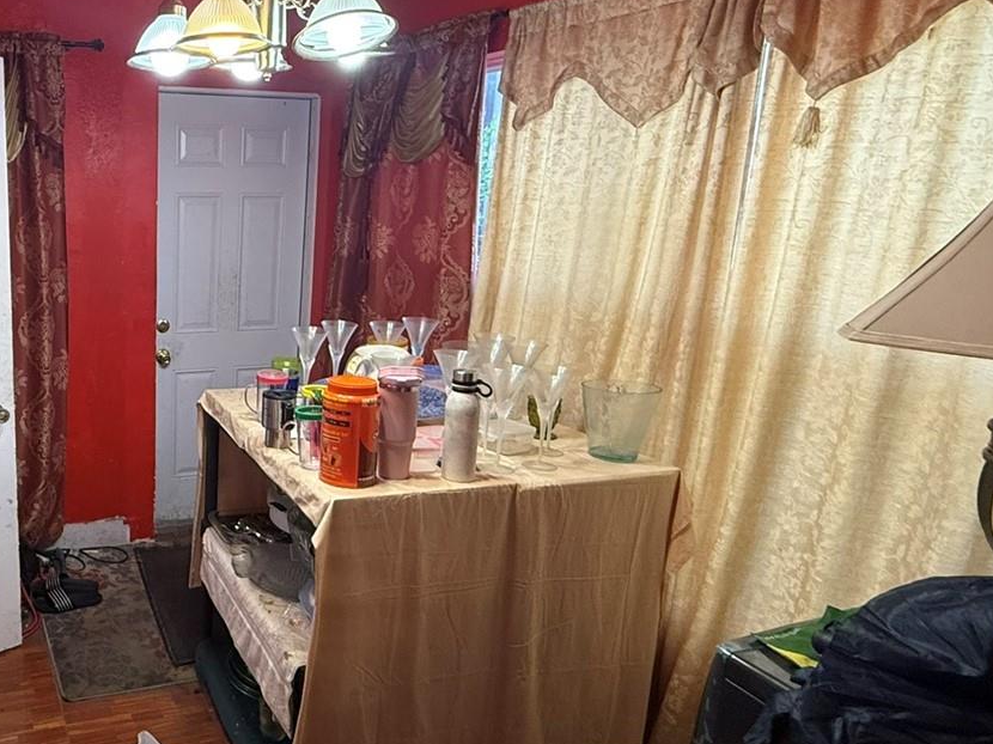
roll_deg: +0.5
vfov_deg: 51.3
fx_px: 774
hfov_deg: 58.8
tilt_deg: -13.8
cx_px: 162
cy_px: 360
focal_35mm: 27
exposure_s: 1/120
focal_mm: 2.22
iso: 320
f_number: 2.2
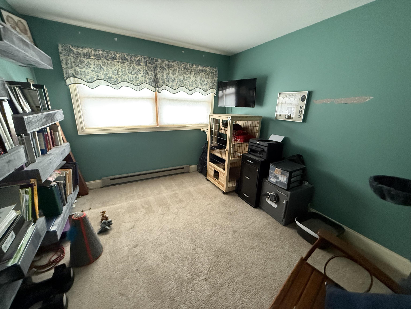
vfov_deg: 85.7
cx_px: 206
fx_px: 166
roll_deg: +0.4
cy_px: 154
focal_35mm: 14
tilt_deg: -17.4
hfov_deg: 102.1
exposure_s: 1/60
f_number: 2.2
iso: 500
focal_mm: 2.22
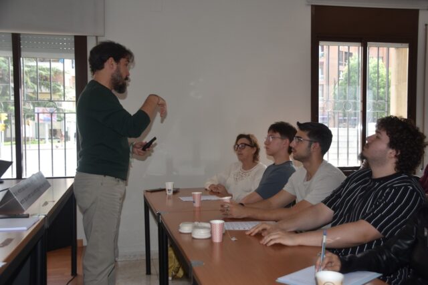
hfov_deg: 47.9
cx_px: 214
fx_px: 482
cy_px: 142
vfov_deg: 33.0
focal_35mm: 40
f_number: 4
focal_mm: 27
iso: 200
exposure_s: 1/160
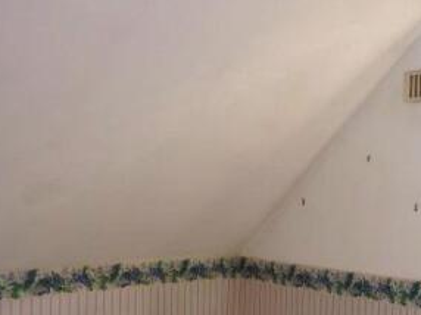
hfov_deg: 35.5
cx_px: 372
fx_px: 620
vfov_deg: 28.0
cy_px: 248
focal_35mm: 51
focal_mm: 4.1
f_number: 3.3
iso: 100
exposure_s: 1/50
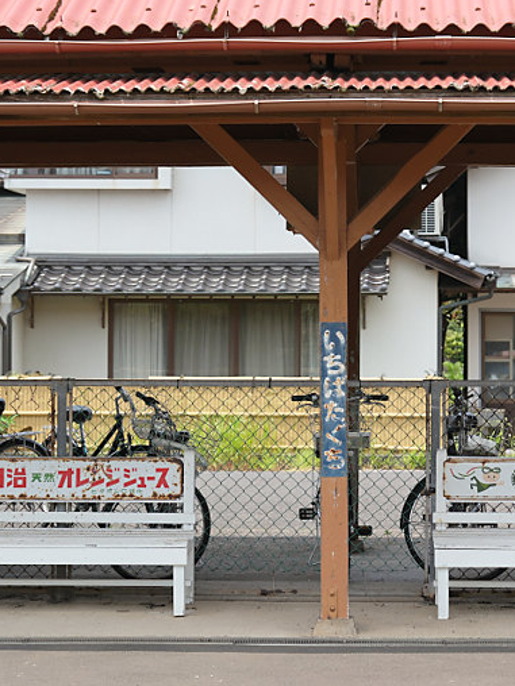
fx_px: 1845
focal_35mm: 93
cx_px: 339
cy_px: 342
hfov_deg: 15.9
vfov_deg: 21.1
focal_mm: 42.4
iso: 250
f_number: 3.6
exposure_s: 1/1800
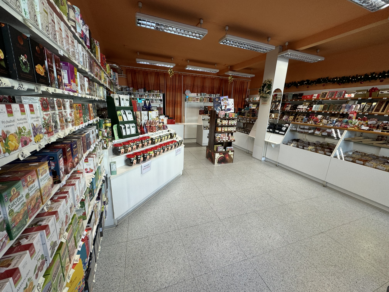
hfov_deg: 102.1
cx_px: 194
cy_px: 146
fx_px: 157
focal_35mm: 14
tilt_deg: -14.3
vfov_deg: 85.7
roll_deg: -2.4
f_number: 2.2
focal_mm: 2.22
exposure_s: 1/100
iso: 100
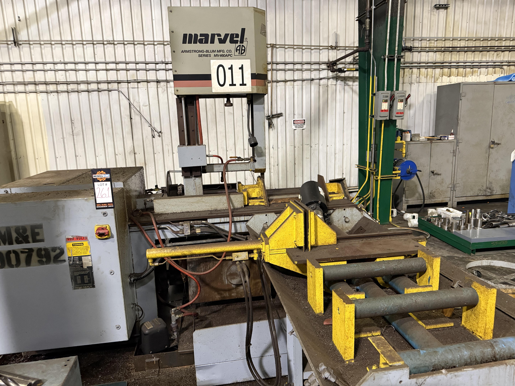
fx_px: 357
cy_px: 193
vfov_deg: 56.8
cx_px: 258
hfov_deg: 71.6
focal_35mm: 24
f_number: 1.78
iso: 640
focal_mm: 6.76
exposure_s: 1/40
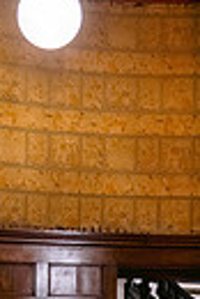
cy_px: 380
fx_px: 806
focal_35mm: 97
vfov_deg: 19.5
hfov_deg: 14.1
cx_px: 92
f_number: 2.8
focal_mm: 28
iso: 1600
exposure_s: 1/25
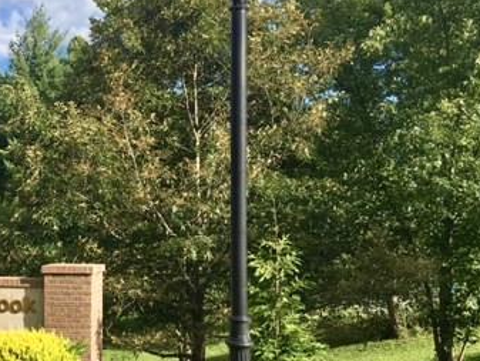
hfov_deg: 33.2
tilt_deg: +0.5
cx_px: 54
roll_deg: +0.1
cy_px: 224
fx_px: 763
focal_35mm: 55
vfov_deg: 26.5
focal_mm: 4.15
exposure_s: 1/938
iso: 25
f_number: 2.2
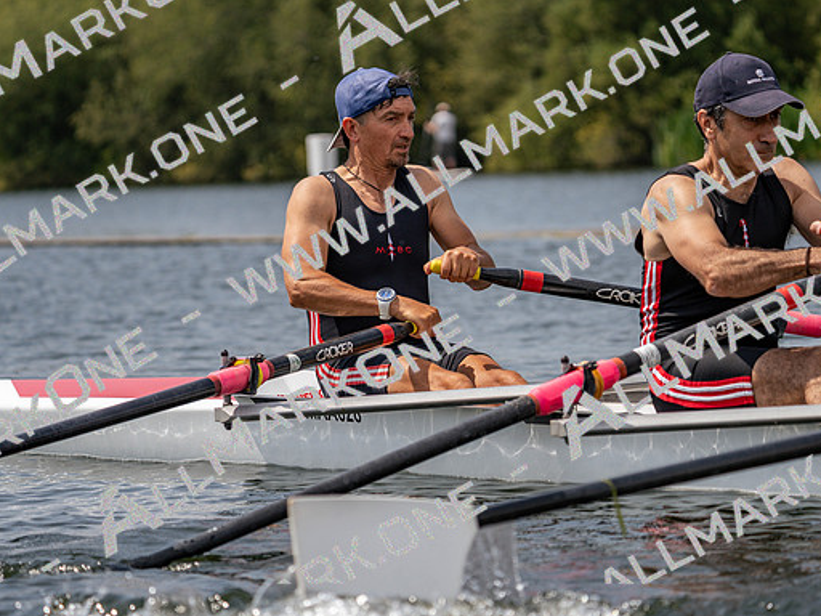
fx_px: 5170
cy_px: 309
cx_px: 425
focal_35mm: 218
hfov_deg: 9.1
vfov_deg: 6.8
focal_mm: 200
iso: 200
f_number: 5.6
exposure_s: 1/1600
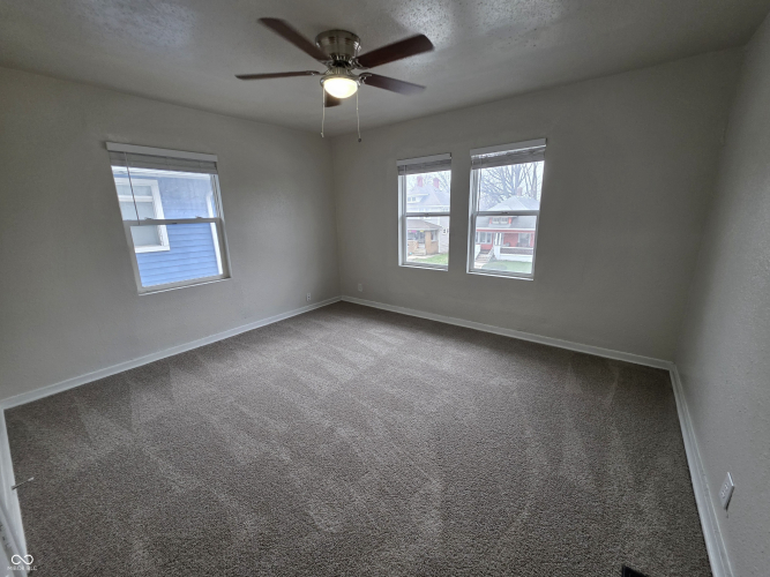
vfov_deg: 89.9
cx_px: 385
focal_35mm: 13
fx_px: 289
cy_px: 288
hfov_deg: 106.2
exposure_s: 1/120
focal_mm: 2.2
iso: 160
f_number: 1.9
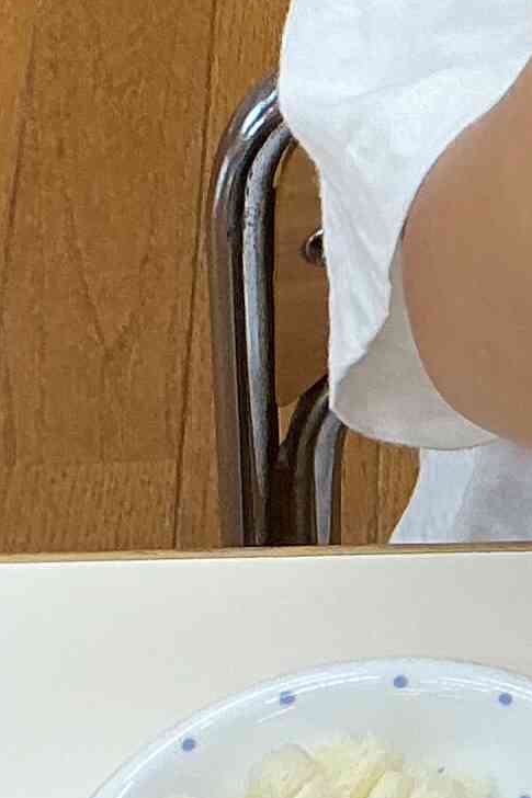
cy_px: -36
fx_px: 3703
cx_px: 859
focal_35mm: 167
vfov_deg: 12.1
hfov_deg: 8.0
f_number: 1.8
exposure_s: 1/60
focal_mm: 3
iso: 50
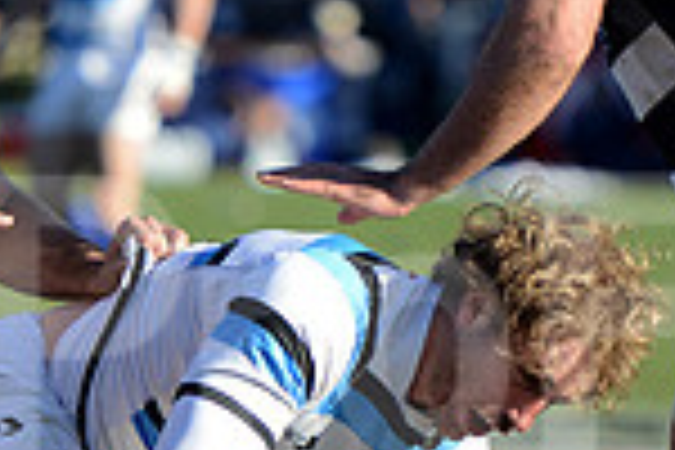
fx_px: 11943
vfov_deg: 2.2
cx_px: 346
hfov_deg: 3.2
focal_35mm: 637
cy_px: 308
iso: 320
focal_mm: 165
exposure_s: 1/1600
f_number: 2.8
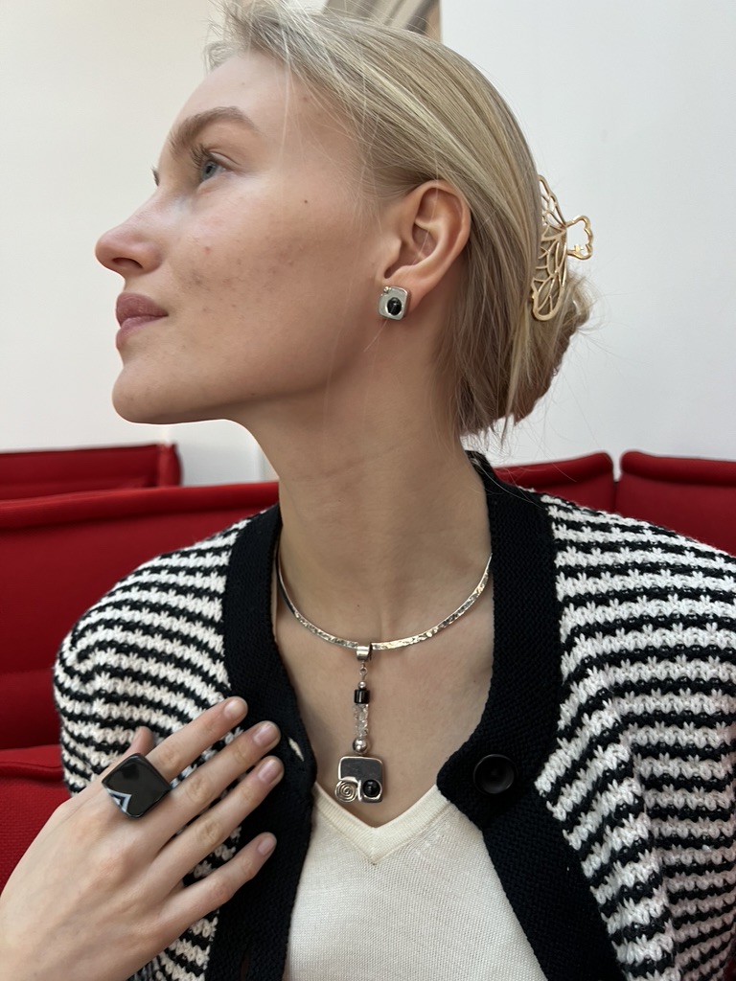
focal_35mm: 26
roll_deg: +3.0
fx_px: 737
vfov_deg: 67.3
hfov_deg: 53.1
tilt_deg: -2.7
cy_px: 490
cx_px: 368
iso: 80
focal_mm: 5.7
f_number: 1.5
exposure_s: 1/50
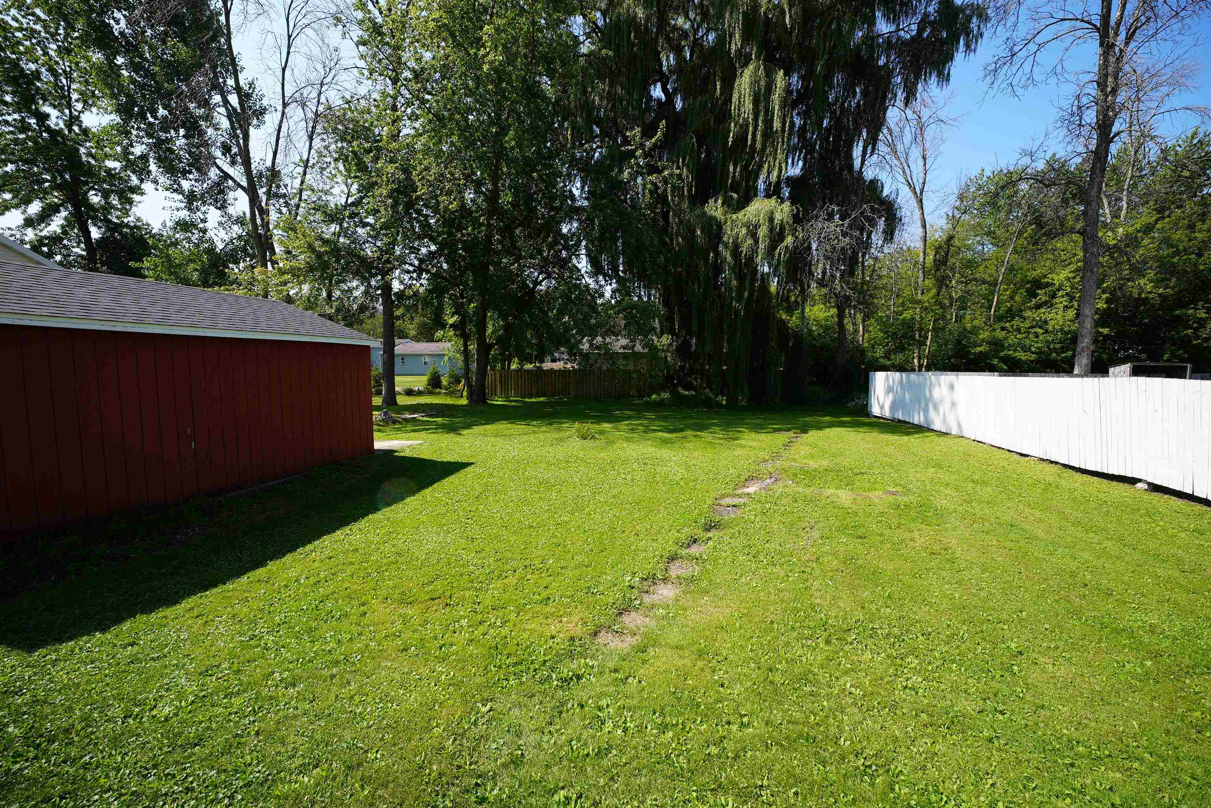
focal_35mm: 14
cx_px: 606
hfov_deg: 104.2
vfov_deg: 81.3
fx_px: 471
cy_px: 404
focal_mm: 14
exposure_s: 1/125
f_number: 8
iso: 80
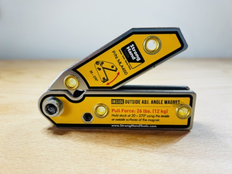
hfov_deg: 67.3
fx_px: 174
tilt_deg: -15.5
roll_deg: +0.6
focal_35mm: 26
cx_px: 116
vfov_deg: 53.1
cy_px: 87
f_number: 1.5
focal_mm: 5.7
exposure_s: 1/100
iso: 80
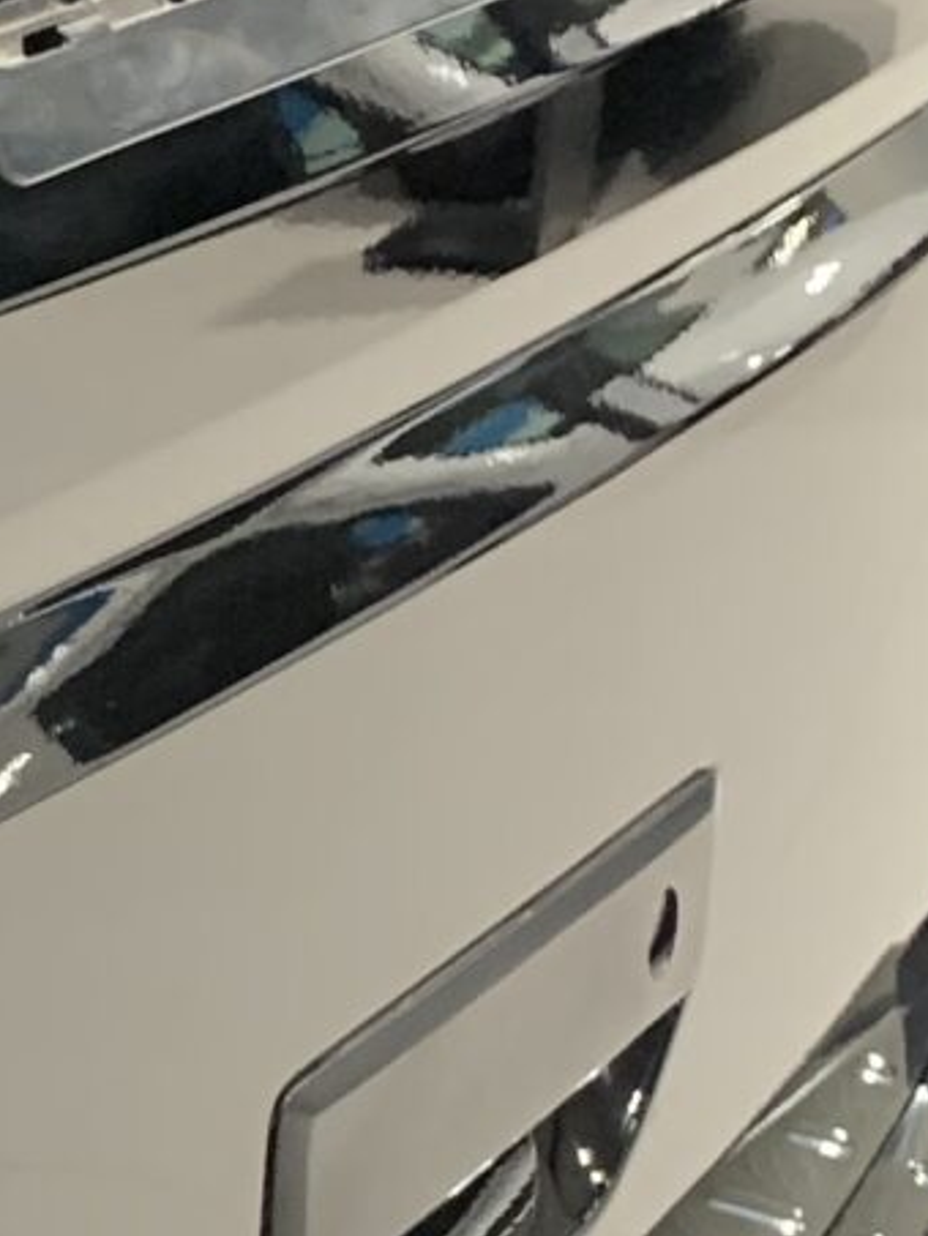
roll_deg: +0.1
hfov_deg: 9.4
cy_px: 1632
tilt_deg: -23.7
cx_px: -1007
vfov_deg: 13.0
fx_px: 5252
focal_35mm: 147
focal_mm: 4.25
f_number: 1.8
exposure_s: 1/60
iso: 200
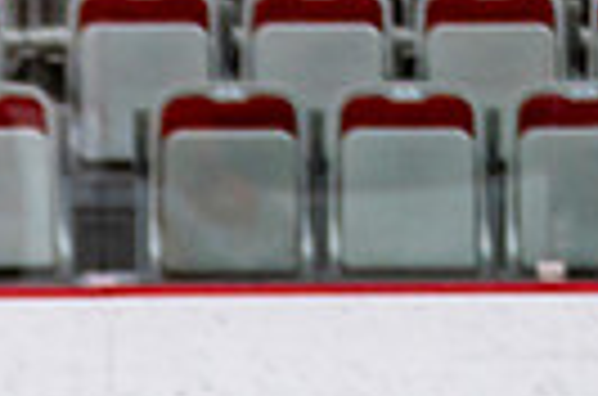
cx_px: -261
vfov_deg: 2.0
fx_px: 11351
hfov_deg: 3.0
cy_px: 938
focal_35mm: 685
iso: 640
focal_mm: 100
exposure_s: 1/640
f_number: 2.8
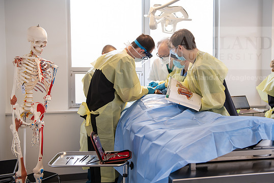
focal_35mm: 41
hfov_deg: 47.4
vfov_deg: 32.6
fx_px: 312
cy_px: 88
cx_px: 144
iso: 500
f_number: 3.5
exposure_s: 1/200
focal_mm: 38
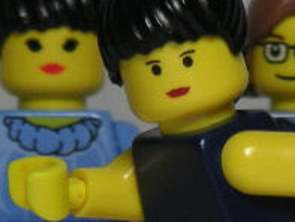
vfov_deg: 3.3
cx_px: 252
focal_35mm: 451
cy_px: 276
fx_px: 3846
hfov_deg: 4.4
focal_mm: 17.1
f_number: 3.6
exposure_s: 1/111
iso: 64
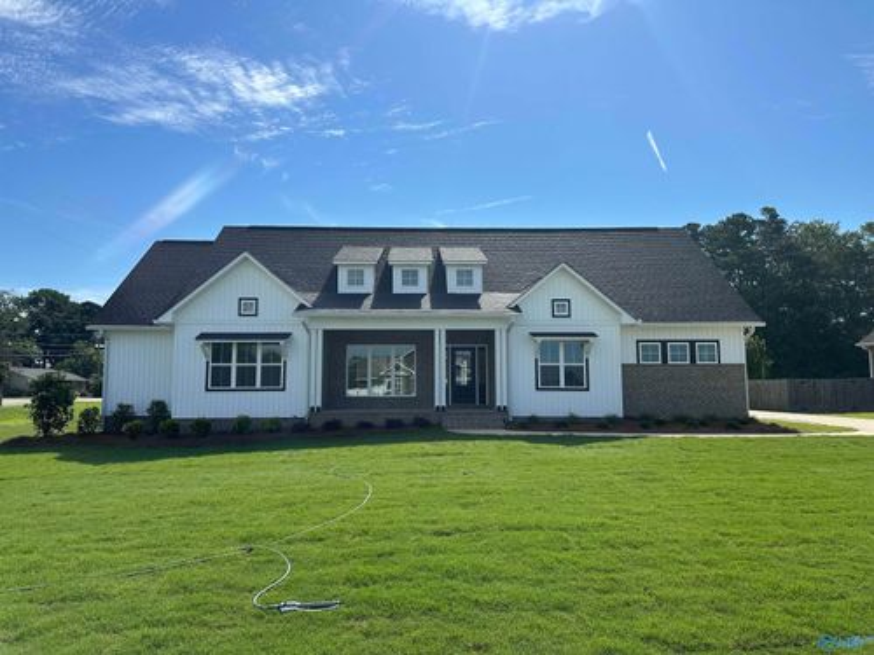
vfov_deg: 56.8
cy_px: 328
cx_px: 437
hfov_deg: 71.6
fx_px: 606
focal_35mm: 24
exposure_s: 1/5848
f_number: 1.78
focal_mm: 6.86
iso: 80
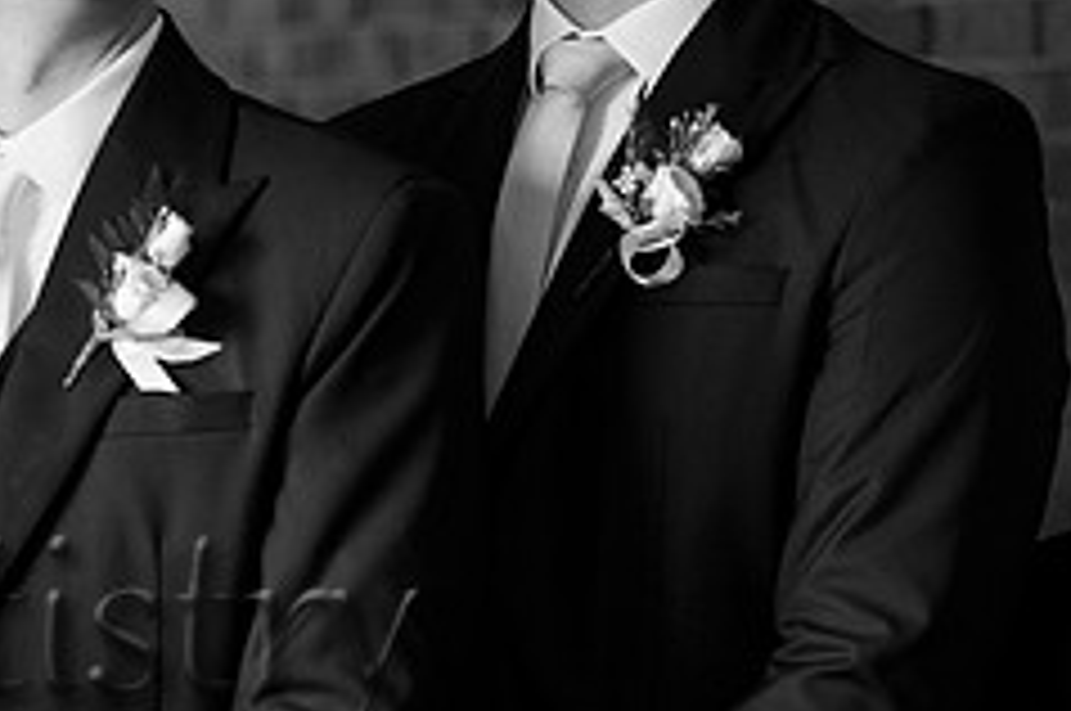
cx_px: -40
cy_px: 324
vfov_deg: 5.4
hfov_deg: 8.0
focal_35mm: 256
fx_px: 7606
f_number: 2.8
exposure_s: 1/125
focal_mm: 105
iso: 1250
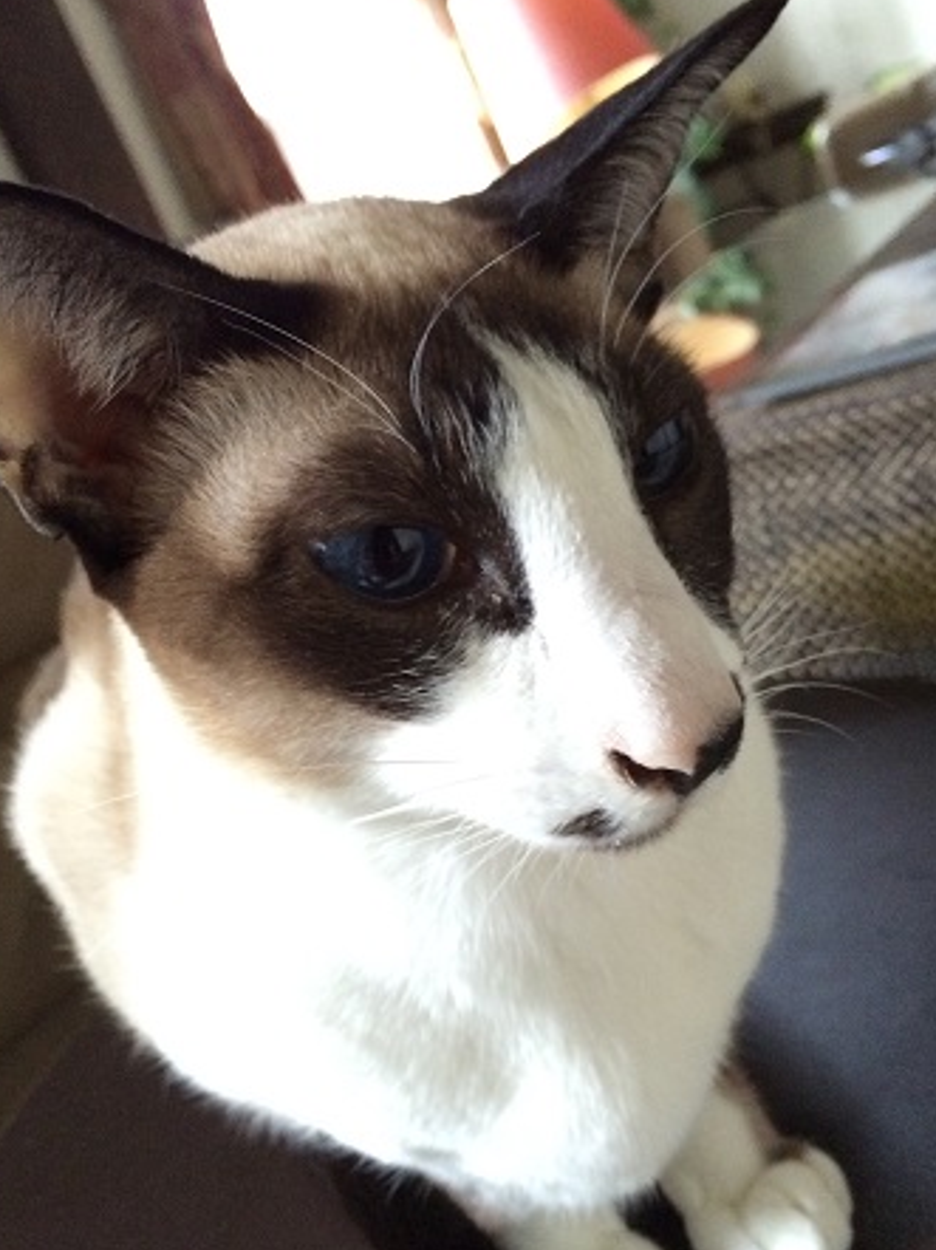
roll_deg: +25.8
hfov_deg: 40.6
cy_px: 663
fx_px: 1263
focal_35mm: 35
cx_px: 433
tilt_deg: -16.0
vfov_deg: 52.6
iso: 400
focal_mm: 4.15
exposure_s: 1/15
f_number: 2.2
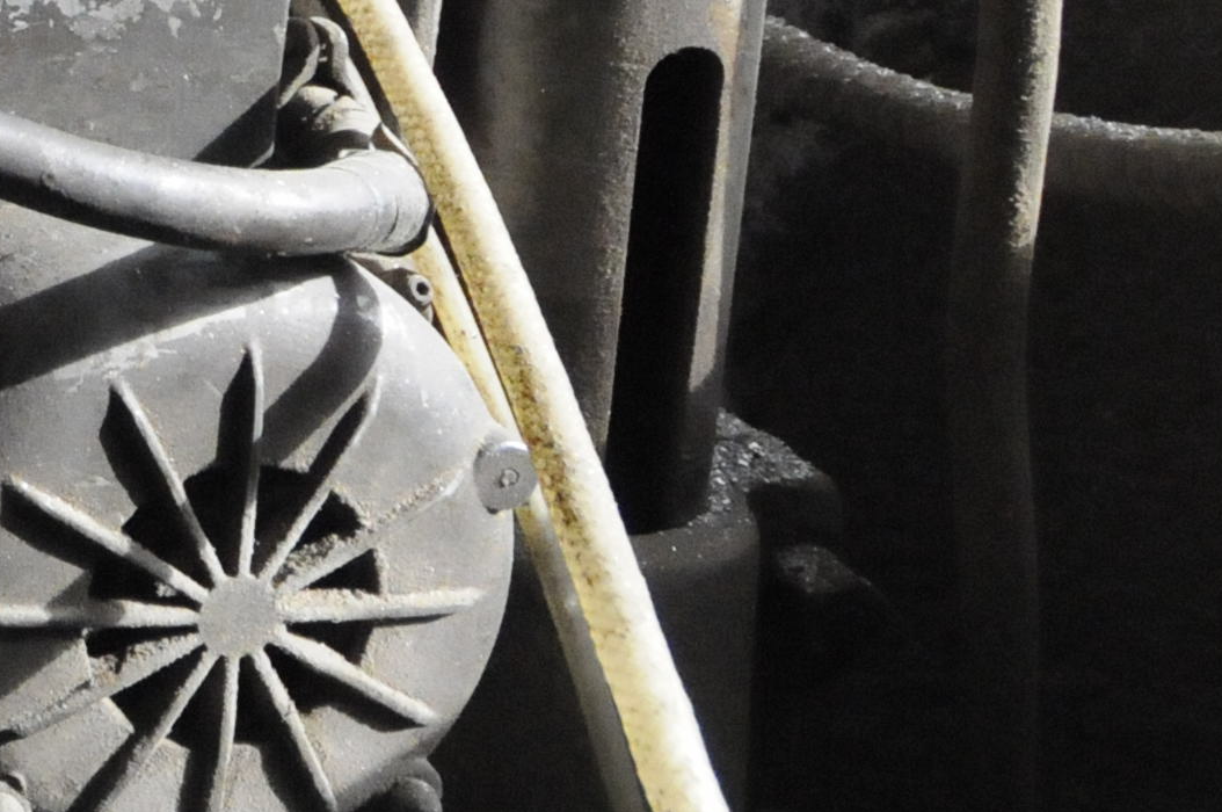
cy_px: -297
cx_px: -733
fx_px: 2068
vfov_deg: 20.0
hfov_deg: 23.9
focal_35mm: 61
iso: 3200
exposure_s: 1/2500
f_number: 5.6
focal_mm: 10
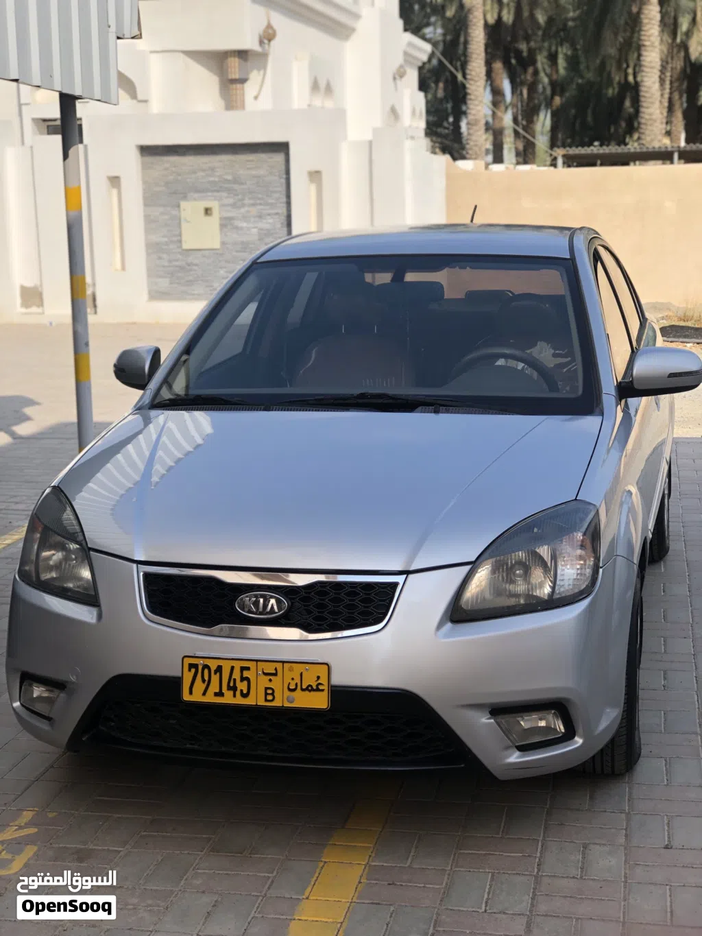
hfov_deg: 25.7
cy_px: 468
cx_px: 351
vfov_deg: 33.8
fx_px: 1541
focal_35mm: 57
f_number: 2.8
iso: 20
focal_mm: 6.6
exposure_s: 1/695
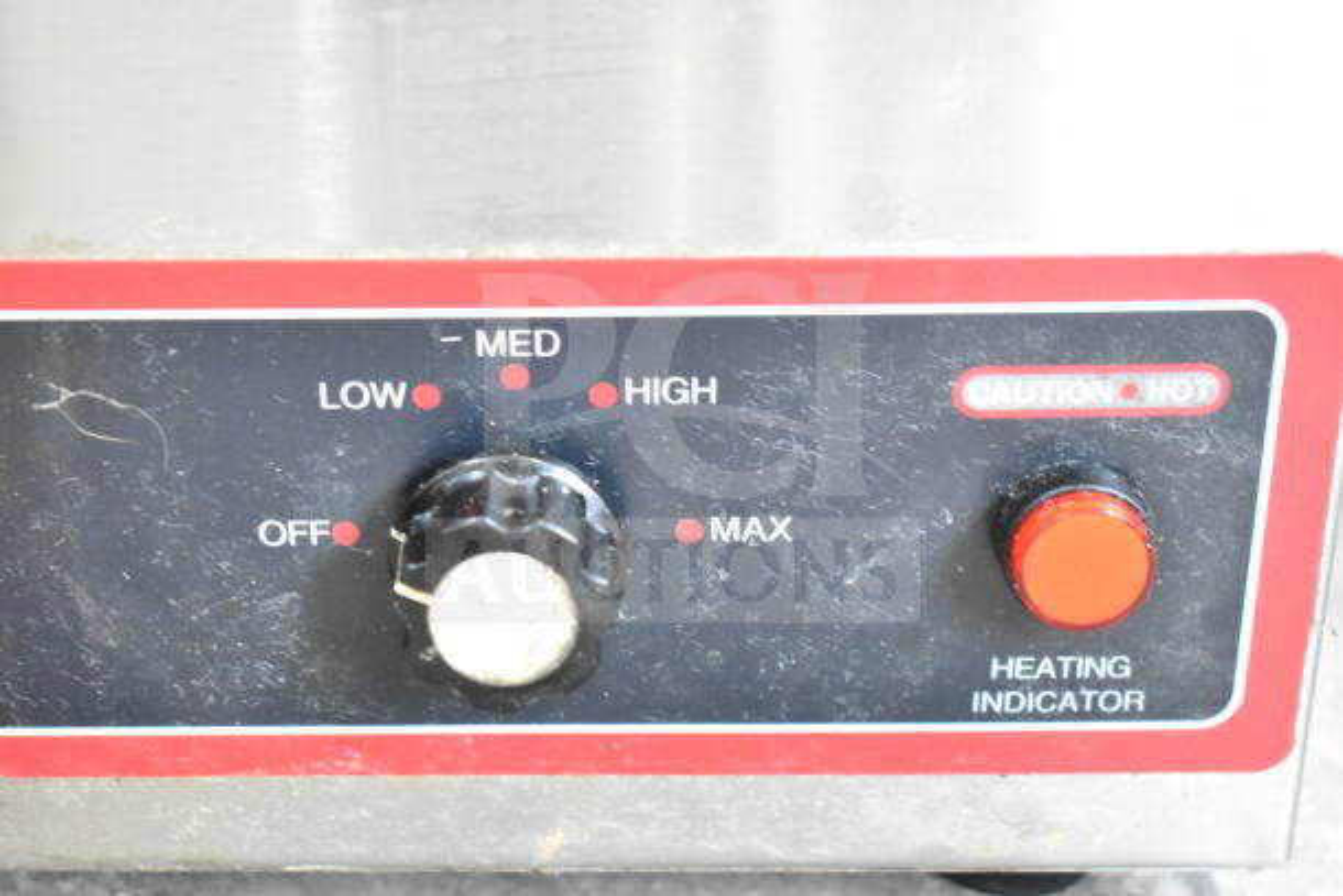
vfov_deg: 22.6
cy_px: 448
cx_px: 672
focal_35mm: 60
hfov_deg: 33.4
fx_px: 2239
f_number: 5
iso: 10000
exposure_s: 1/60
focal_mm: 40
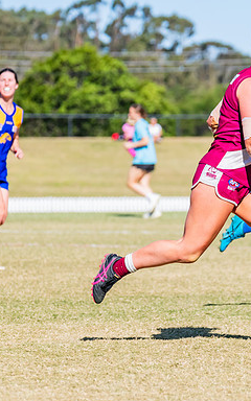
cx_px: 238
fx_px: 4684
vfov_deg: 4.9
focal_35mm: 428
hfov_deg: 3.1
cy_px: 212
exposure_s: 1/1600
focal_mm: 250
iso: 800
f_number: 10
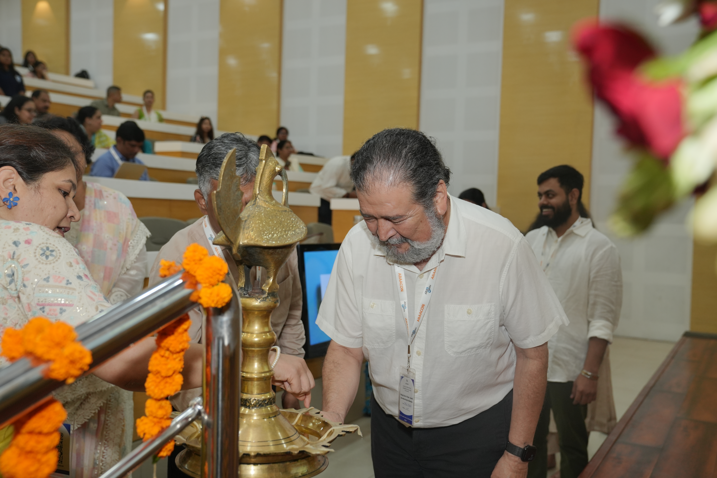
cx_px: 358
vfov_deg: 35.9
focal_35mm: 37
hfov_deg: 51.9
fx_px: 737
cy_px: 239
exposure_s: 1/160
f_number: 4
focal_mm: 37
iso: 800
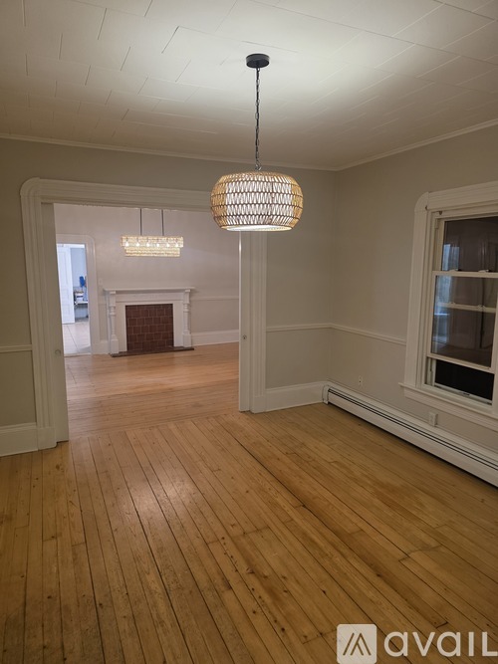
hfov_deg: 58.9
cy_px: 332
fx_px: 441
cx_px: 249
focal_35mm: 23
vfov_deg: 73.9
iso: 320
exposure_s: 1/120
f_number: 1.7
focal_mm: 6.3
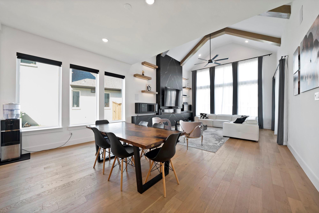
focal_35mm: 12
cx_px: 160
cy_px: 106
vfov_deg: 90.1
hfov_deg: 112.6
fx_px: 106
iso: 640
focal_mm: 12
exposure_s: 1/3
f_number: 9
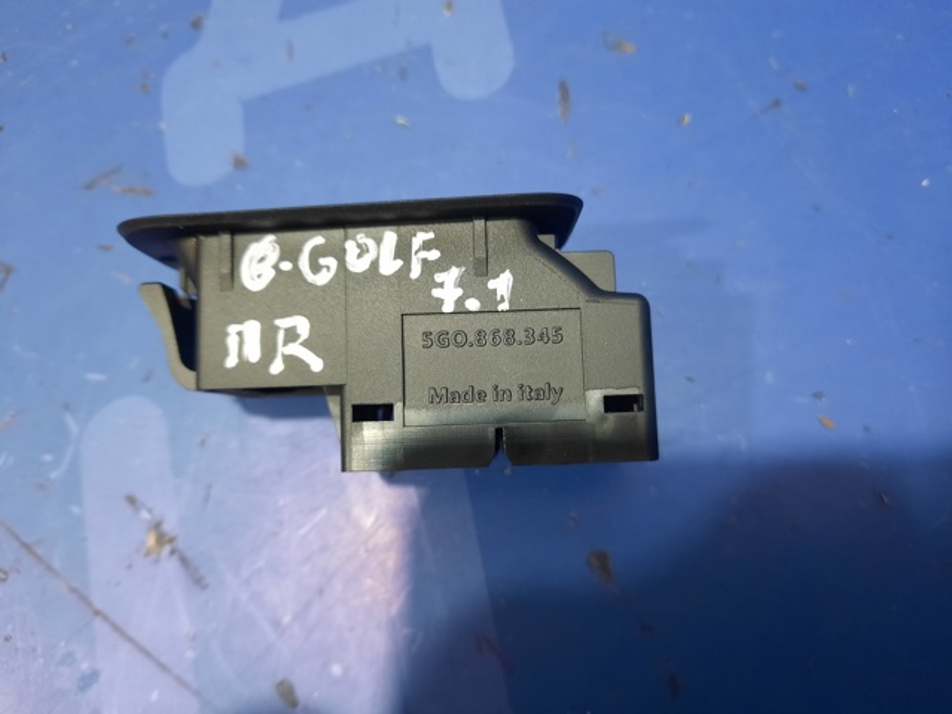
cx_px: 476
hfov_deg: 69.4
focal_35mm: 25
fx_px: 688
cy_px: 357
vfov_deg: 54.9
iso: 320
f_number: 2
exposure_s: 1/33
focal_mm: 4.6
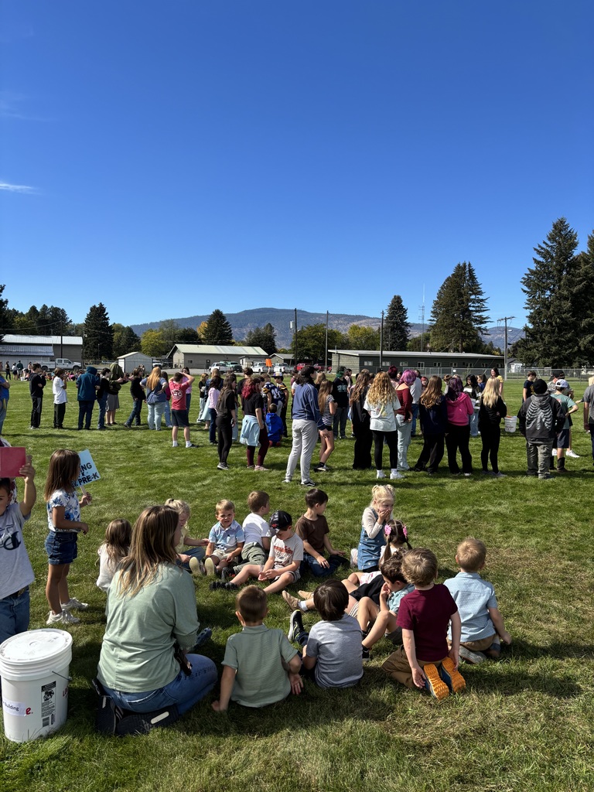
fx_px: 595
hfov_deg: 53.1
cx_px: 297
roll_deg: -1.2
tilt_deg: -2.2
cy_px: 396
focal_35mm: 26
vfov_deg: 67.3
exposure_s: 1/2193
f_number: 1.6
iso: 50
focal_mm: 5.96
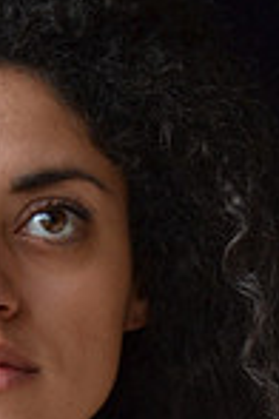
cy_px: 636
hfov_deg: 5.8
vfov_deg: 8.5
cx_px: -33
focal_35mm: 236
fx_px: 2743
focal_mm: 40
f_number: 5.3
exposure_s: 1/60
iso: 400
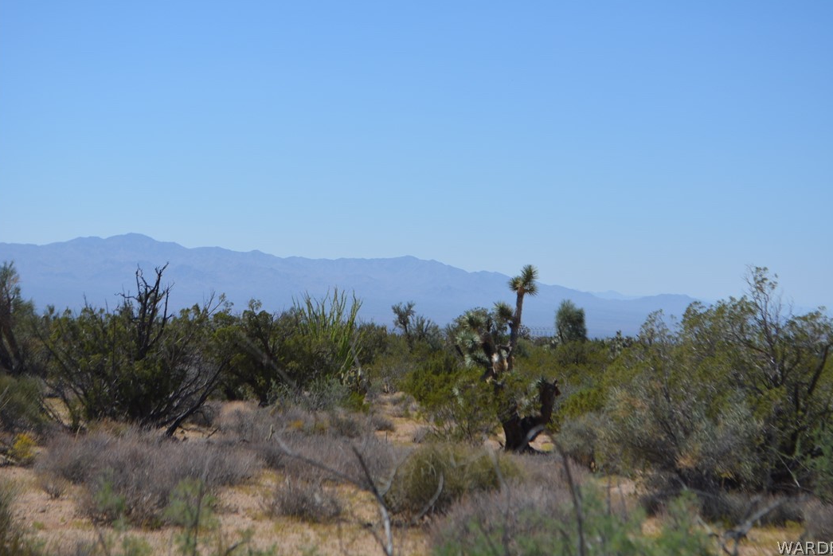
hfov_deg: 23.8
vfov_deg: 16.0
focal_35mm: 86
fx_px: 1979
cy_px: 272
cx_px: 424
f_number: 7.1
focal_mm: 55
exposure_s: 1/2000
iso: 400
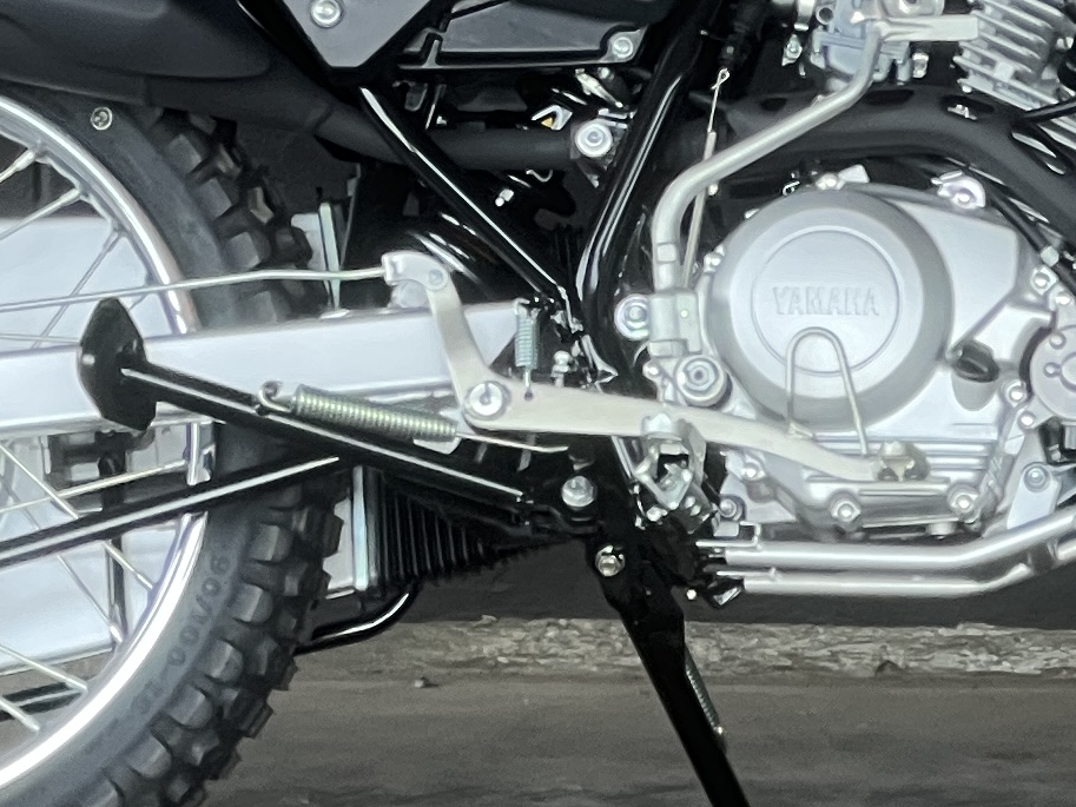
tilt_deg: -6.2
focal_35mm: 340
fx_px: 10570
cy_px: -132
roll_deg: -0.8
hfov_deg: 5.8
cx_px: 953
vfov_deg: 4.4
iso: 100
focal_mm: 9
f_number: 2.8
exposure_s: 1/99
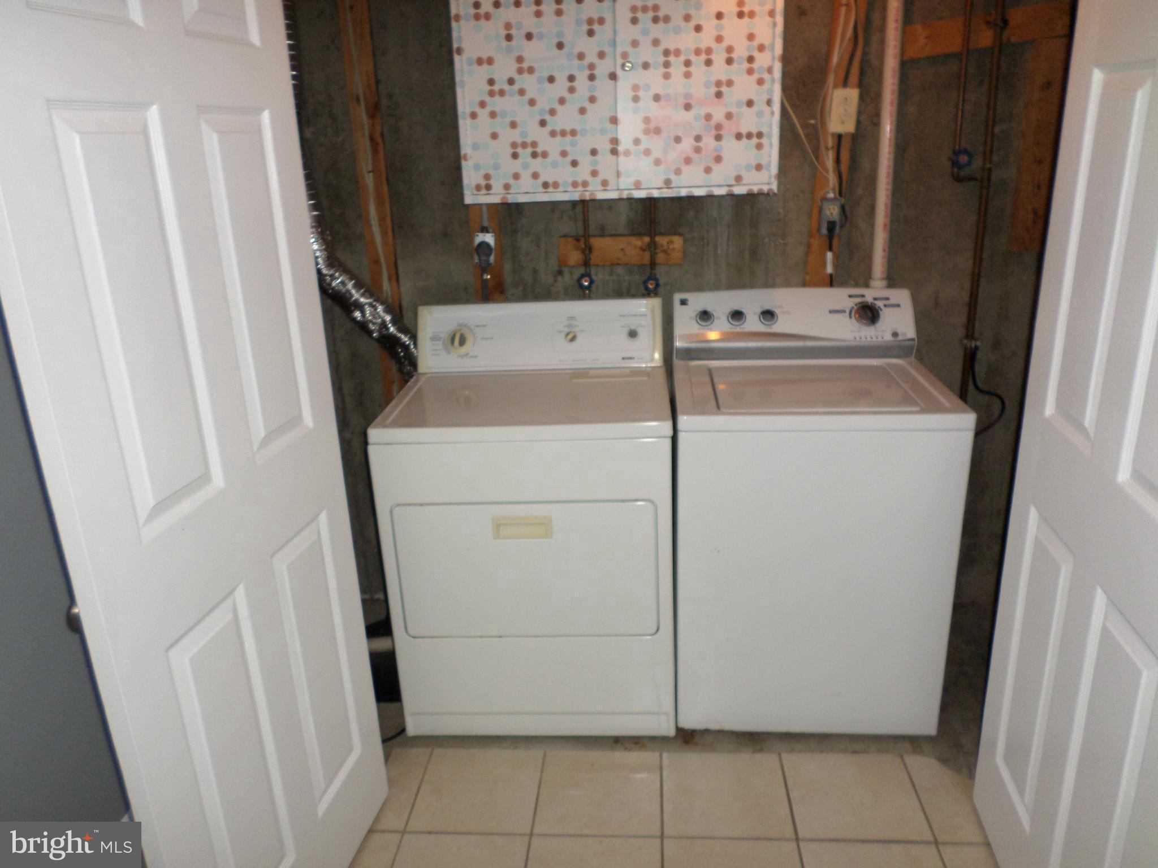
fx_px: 836
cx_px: 579
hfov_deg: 69.4
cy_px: 434
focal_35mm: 25
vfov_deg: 54.9
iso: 100
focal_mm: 4.5
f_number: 2.5
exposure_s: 1/30
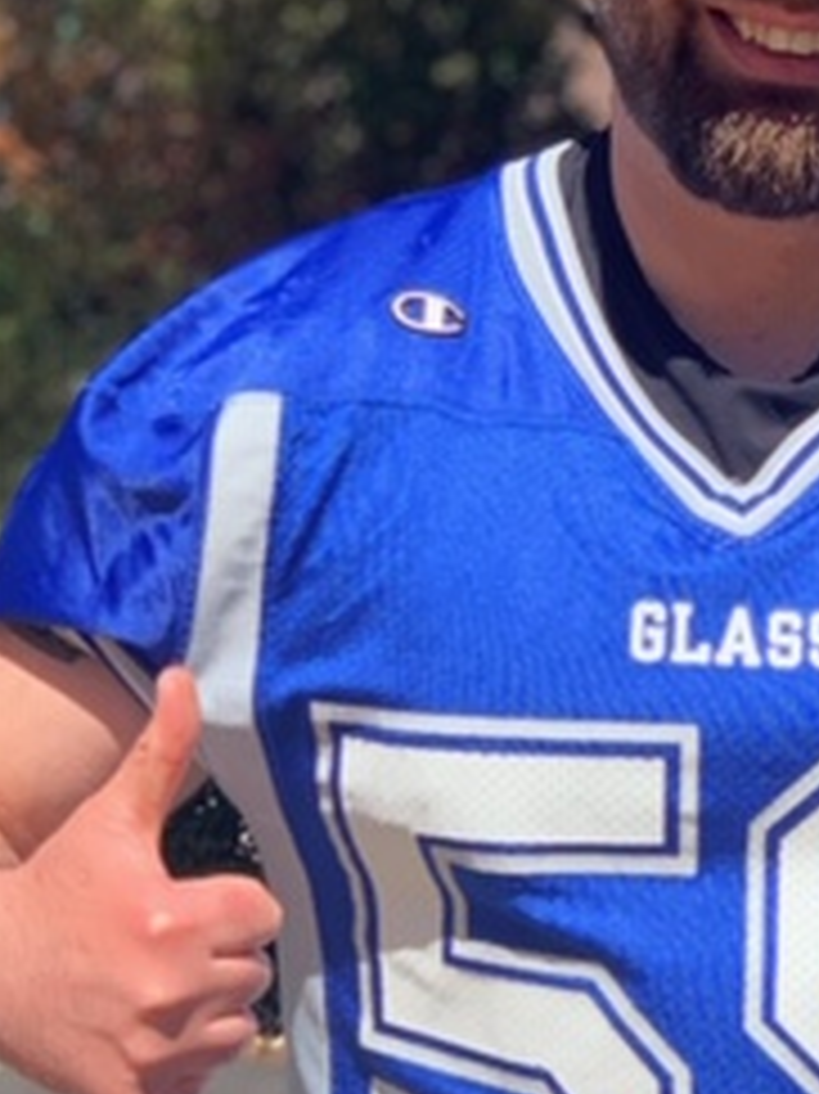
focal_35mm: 137
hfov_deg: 10.7
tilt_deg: -1.1
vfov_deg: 14.4
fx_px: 4326
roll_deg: +1.1
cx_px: 770
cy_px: 617
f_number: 2.4
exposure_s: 1/400
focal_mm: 6
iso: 16
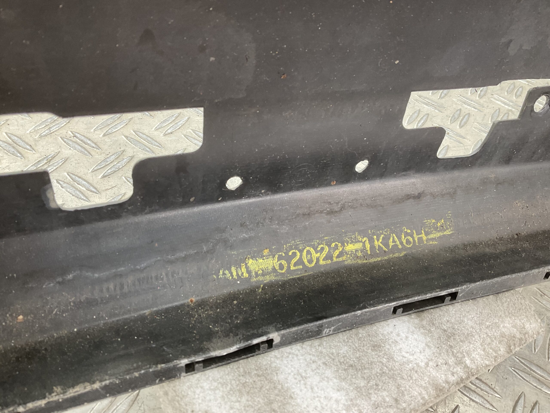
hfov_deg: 61.7
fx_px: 461
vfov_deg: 48.2
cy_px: 206
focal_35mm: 29
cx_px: 275
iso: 50
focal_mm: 3
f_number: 1.8
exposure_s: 1/50
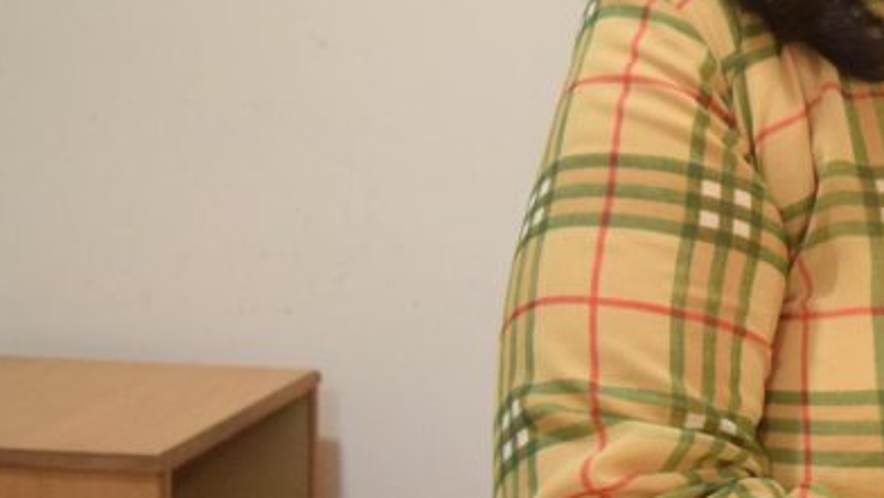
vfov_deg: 14.7
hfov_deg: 23.2
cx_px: 1125
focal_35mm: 82
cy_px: 92
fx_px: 1923
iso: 3200
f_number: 3.5
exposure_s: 1/100
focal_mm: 20
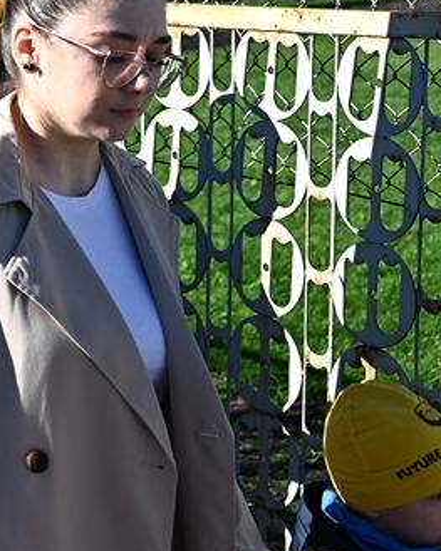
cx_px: -362
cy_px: 99
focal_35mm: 111
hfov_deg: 12.6
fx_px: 1812
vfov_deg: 17.2
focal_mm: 38
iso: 320
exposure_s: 1/1600
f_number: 5
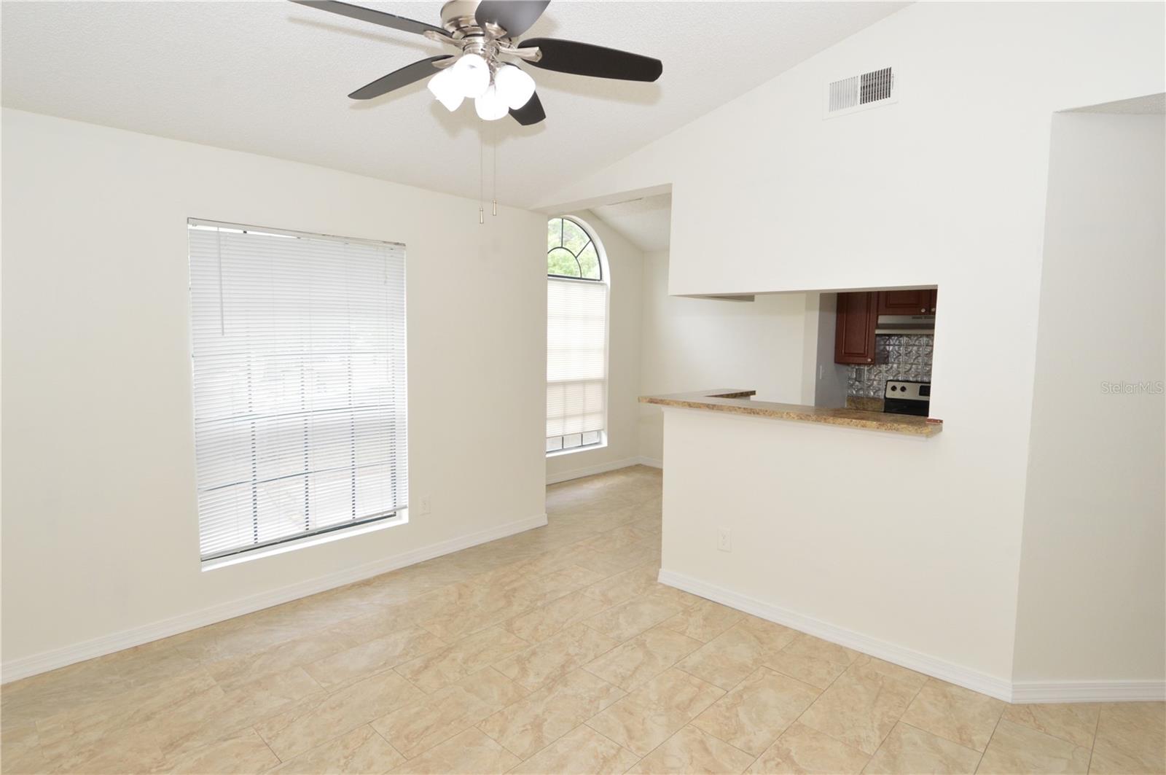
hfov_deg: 90.1
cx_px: 583
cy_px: 388
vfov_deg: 67.3
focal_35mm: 18
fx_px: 582
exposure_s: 1/80
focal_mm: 12
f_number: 10
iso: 800
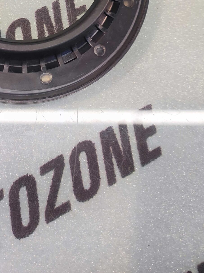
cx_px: 21
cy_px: -16
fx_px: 283
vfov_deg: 42.3
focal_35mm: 36
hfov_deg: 37.1
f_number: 1.79
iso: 130
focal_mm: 4.74
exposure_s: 1/33
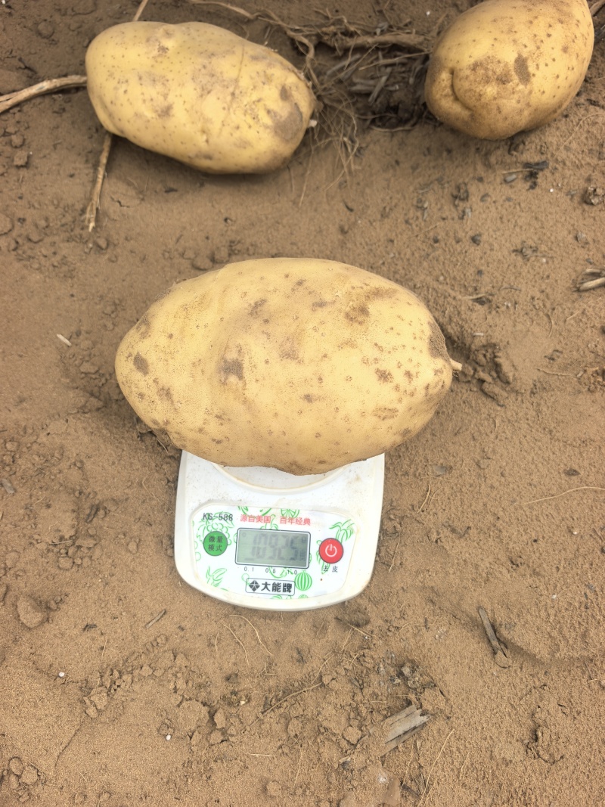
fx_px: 629
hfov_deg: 51.3
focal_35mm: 27
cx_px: 302
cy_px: 404
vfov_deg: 65.3
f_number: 2
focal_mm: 6.98
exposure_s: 1/3610
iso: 500
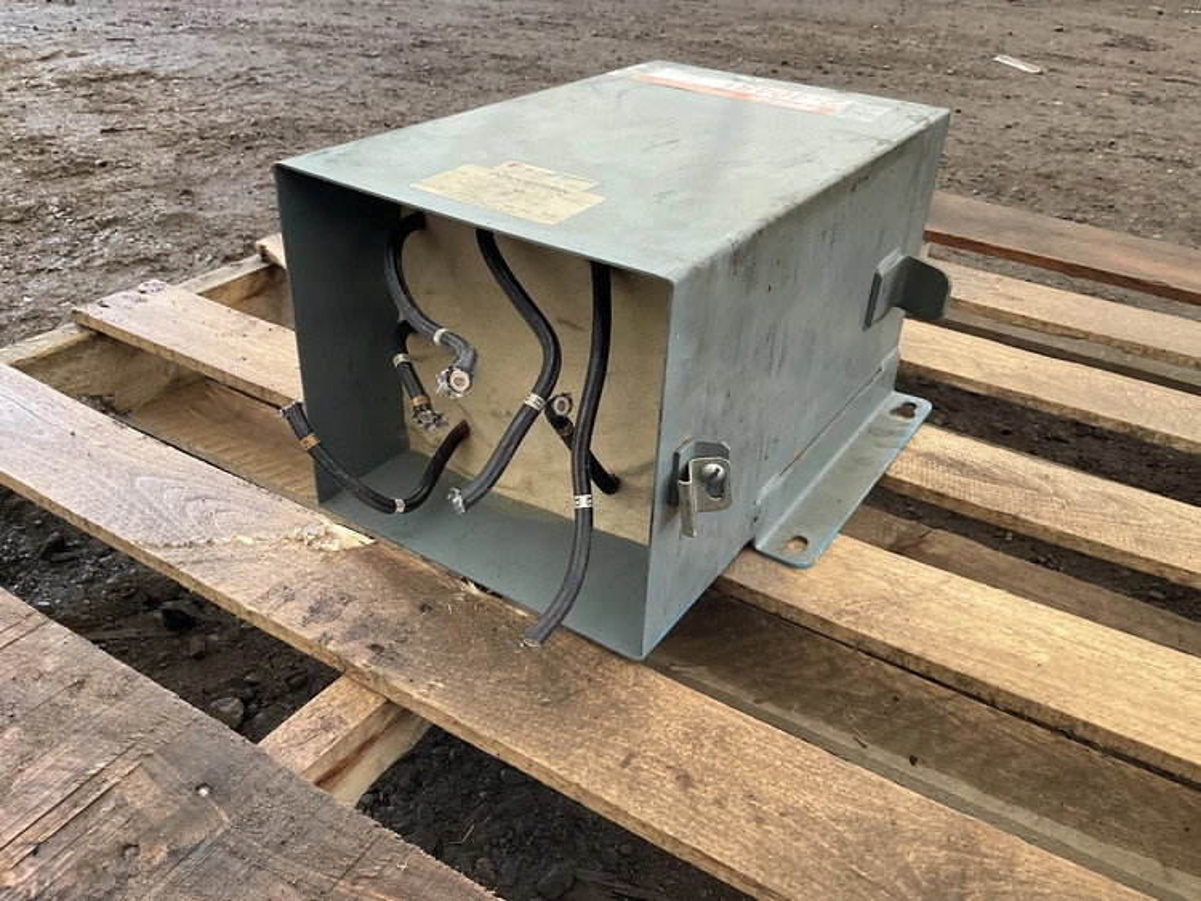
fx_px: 1006
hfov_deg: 61.6
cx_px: 600
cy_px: 450
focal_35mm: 29
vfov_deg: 48.3
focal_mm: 3
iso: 125
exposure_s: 1/60
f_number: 1.8
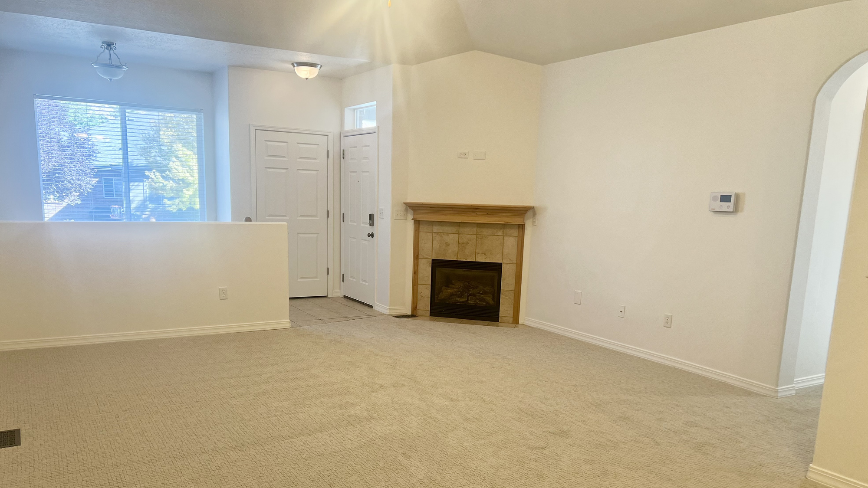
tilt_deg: -9.8
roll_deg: -2.5
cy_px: 312
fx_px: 667
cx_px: 430
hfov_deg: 66.1
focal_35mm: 29
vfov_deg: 39.8
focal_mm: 5.7
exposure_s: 1/120
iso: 100
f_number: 1.5
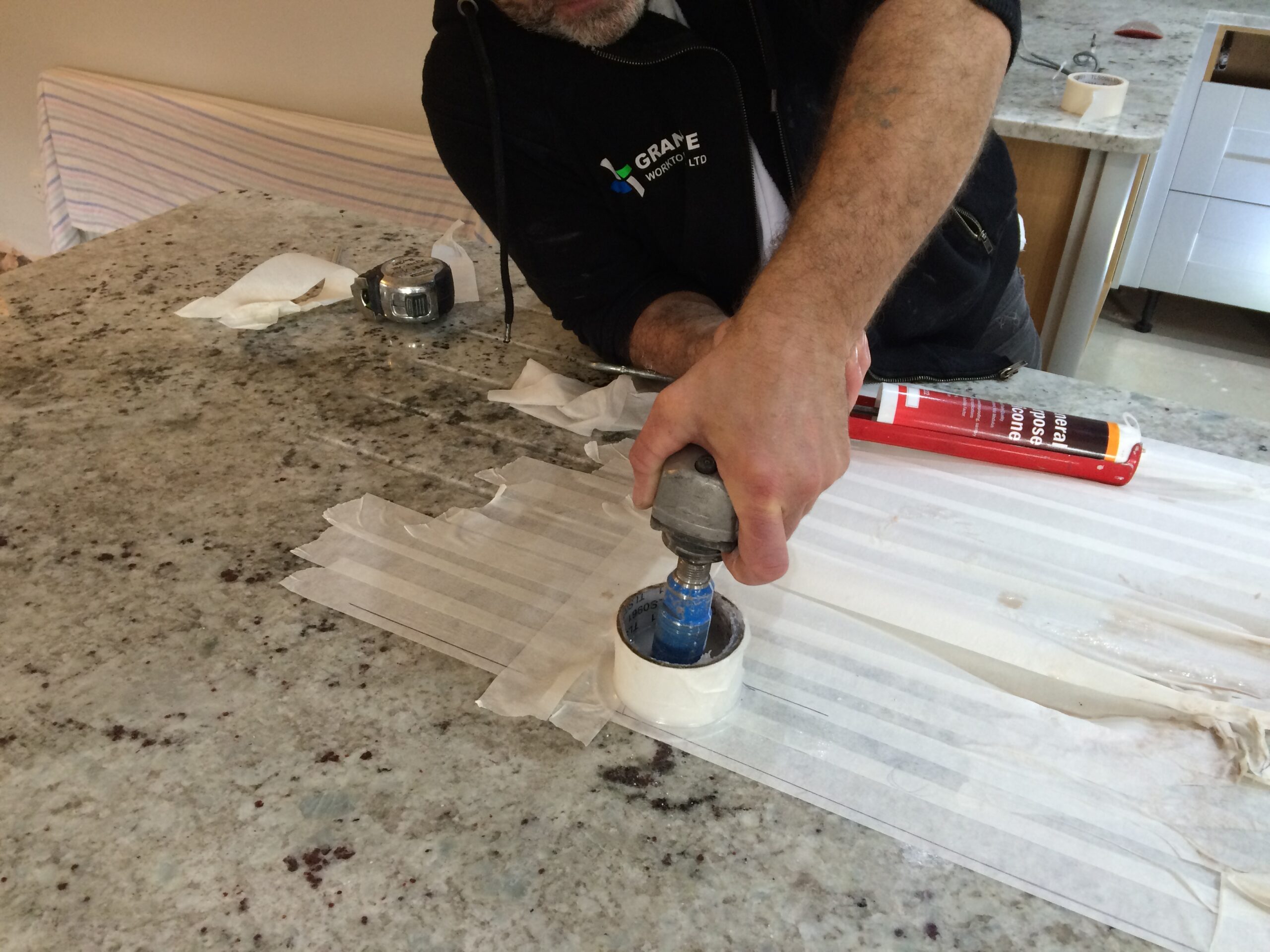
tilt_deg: -34.7
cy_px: 476
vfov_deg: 48.2
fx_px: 1064
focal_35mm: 29
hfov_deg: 61.7
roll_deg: -1.2
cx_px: 635
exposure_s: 1/33
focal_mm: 4.15
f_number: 2.2
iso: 125
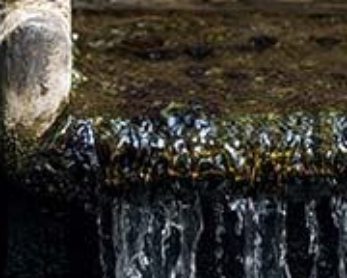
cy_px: 120
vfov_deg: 1.5
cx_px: 8
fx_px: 10270
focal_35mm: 1000
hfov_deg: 1.9
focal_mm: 200
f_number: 3.5
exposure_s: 1/400
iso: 450
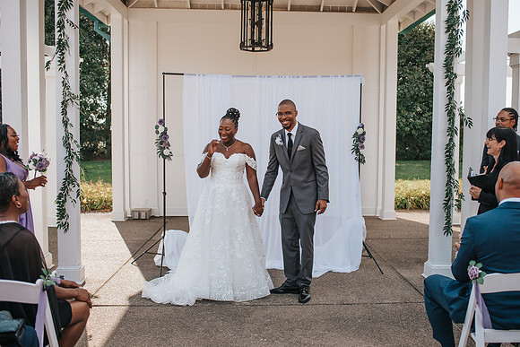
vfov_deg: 34.4
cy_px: 173
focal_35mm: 39
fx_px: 561
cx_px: 283
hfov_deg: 49.7
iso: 110
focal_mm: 35
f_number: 2.8
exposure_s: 1/1250
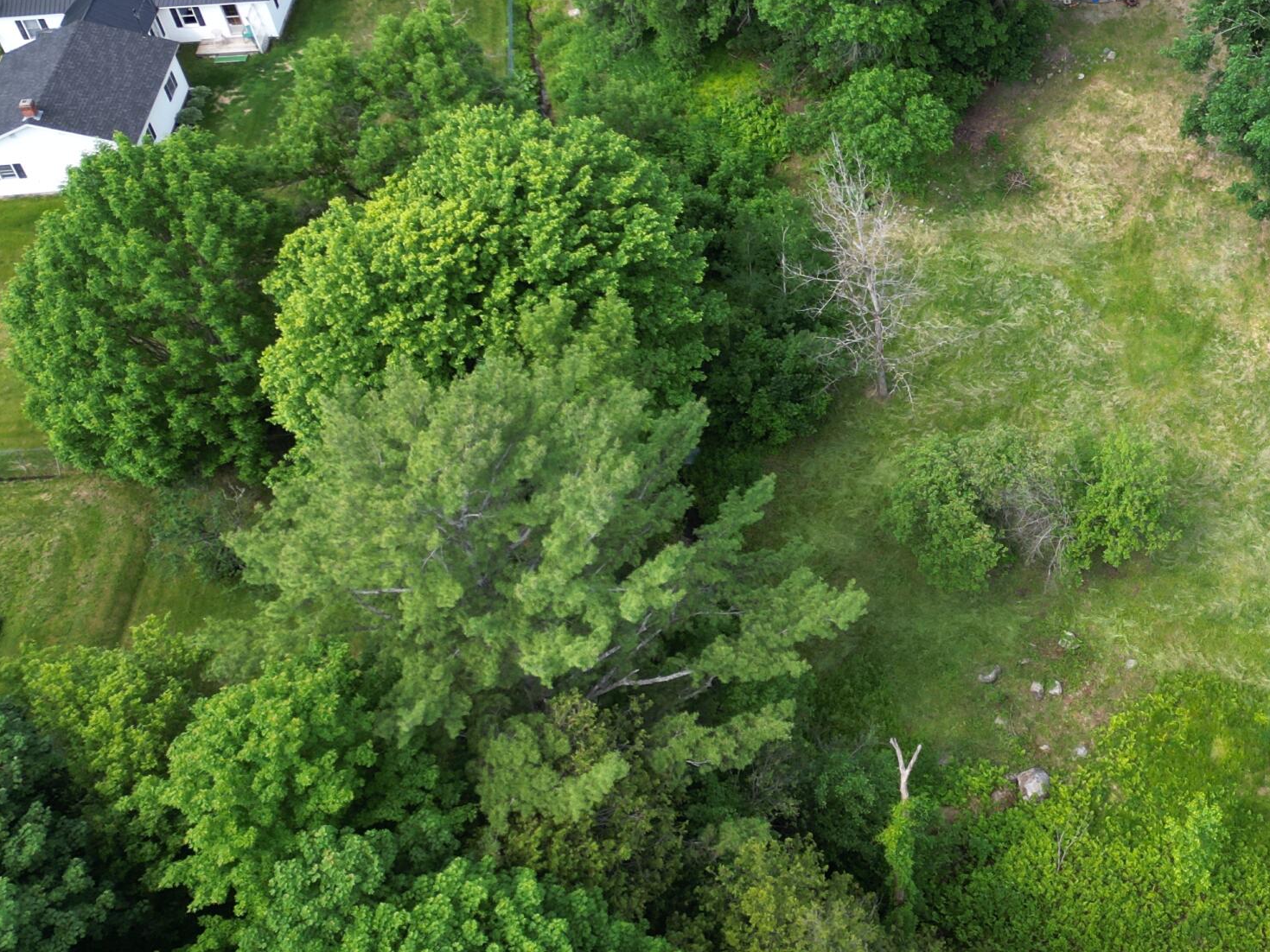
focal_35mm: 49
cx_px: 1101
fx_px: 1798
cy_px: 210
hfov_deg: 36.8
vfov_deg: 29.1
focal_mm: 6.72
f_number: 1.7
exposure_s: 1/640
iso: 100
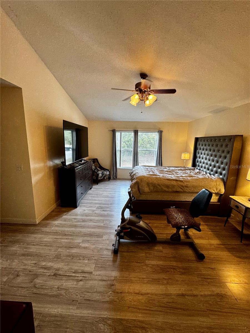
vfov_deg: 102.1
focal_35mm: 14
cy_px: 166
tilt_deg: -9.1
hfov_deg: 85.7
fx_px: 135
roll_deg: -1.2
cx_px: 125
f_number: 2.2
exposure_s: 1/60
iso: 200
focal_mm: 2.22
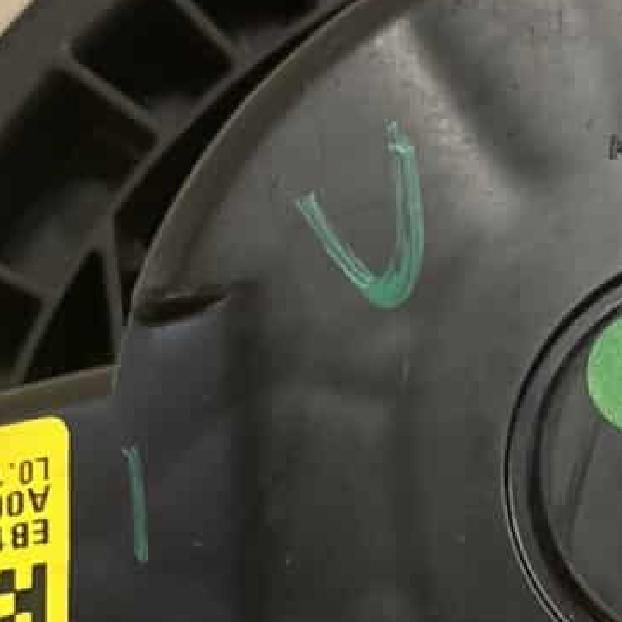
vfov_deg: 10.4
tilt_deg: -80.9
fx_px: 3314
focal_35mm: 163
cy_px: 863
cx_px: 741
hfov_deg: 10.5
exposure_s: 1/121
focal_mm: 5.1
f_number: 1.6
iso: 125
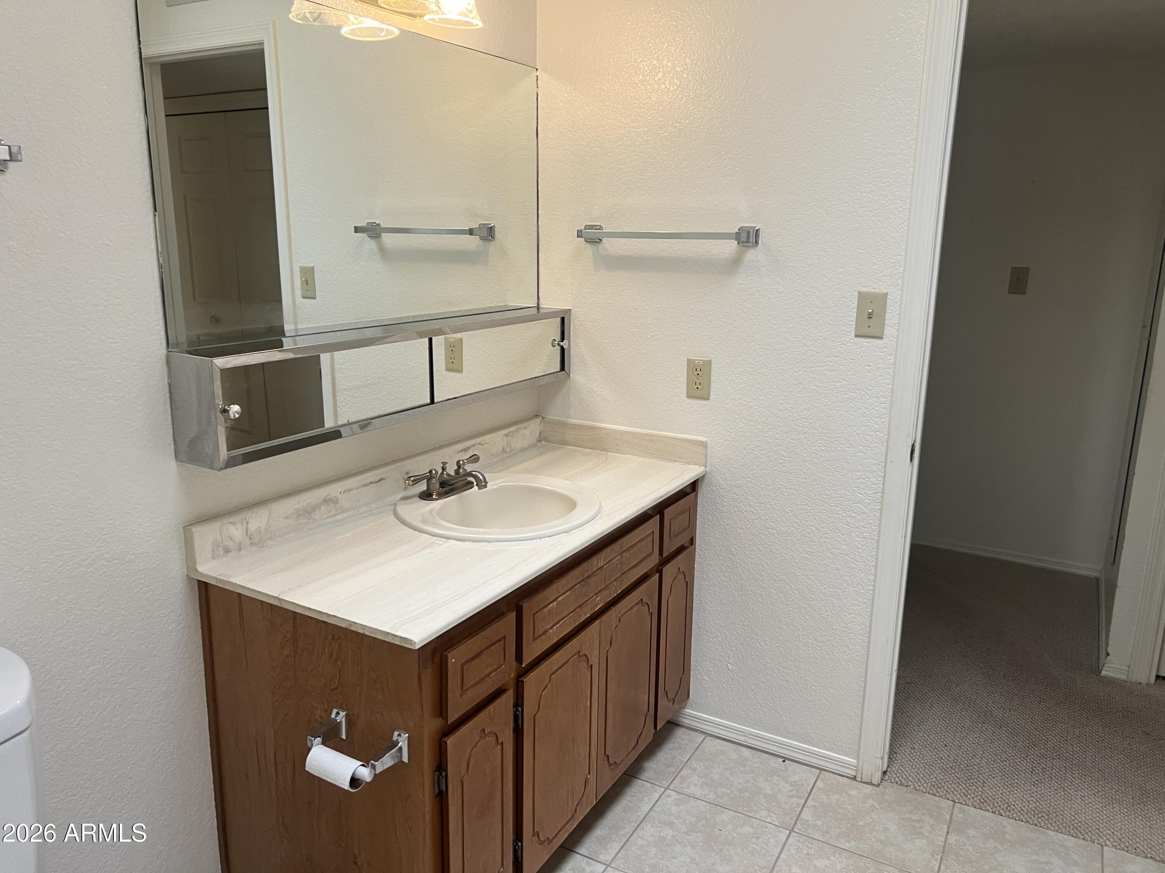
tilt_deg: -12.3
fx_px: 875
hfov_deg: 67.3
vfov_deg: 53.1
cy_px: 436
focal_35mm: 26
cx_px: 582
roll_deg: -0.5
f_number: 1.5
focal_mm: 5.7
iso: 100
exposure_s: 1/60
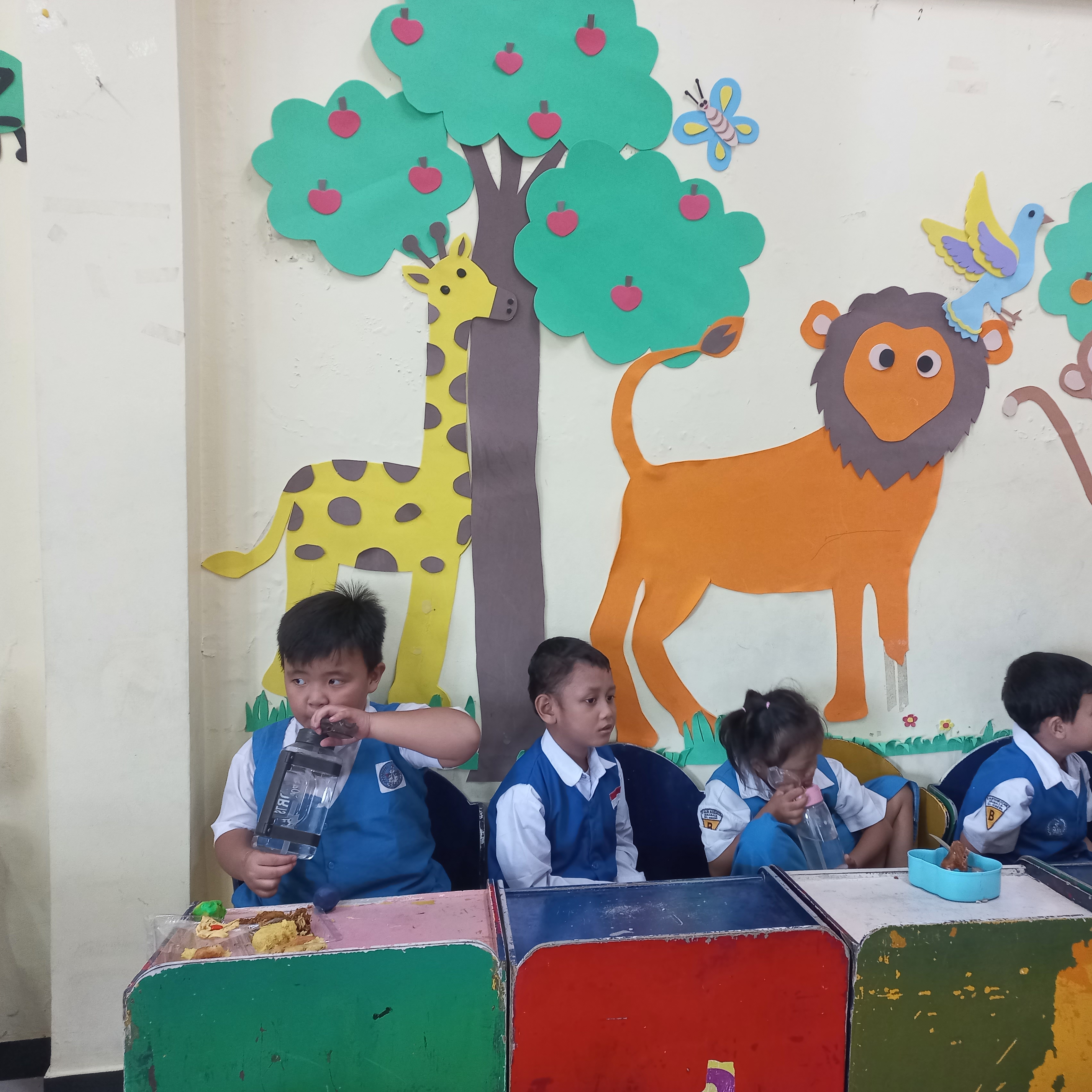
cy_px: 550
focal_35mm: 30
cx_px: 623
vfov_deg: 54.0
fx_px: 1071
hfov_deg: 53.8
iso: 320
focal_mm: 4.6
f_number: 1.8
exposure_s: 1/25
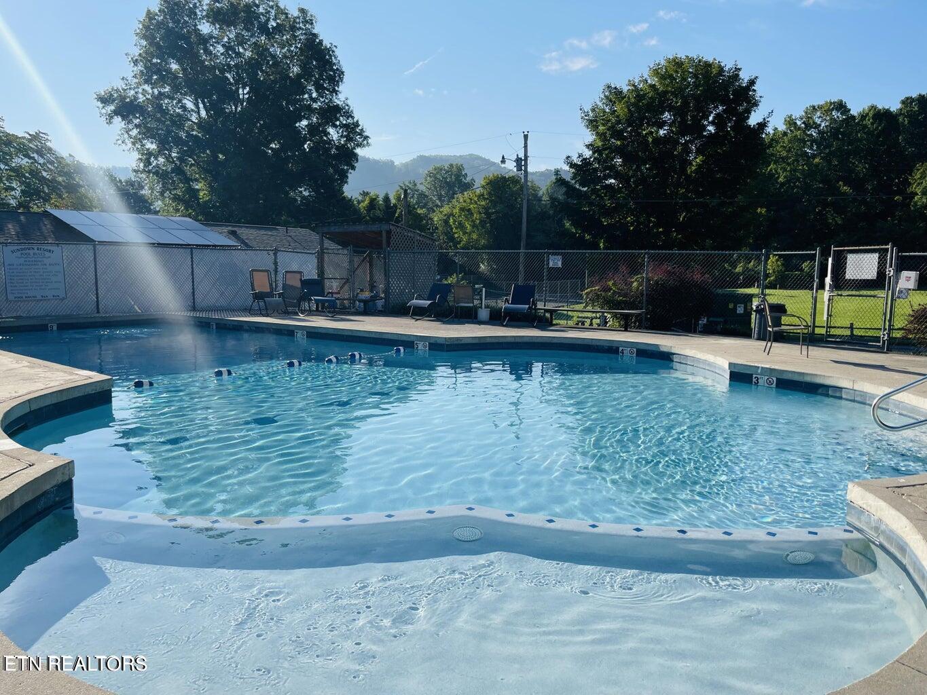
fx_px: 696
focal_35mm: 26
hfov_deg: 67.3
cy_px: 348
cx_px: 464
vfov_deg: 53.1
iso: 50
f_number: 1.6
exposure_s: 1/4717
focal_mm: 5.1
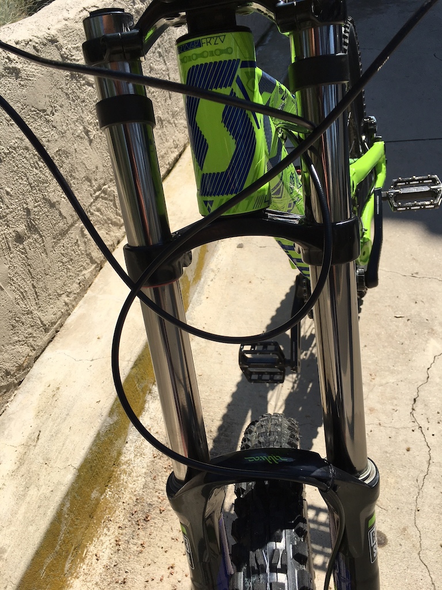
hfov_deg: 48.2
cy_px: 295
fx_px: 494
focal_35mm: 29
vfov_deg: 61.7
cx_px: 221
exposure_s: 1/1425
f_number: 2.2
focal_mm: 4.15
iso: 25
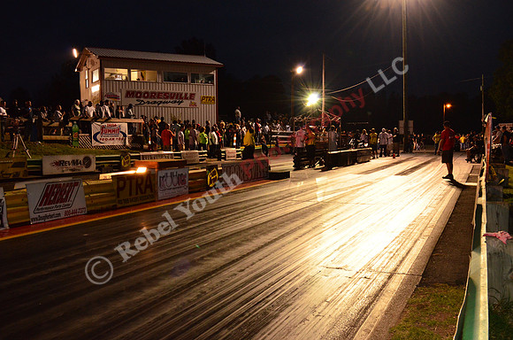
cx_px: 256
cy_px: 170
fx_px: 512
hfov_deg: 53.2
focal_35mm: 36
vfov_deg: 36.7
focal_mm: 24
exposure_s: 1/20
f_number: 9
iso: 2500
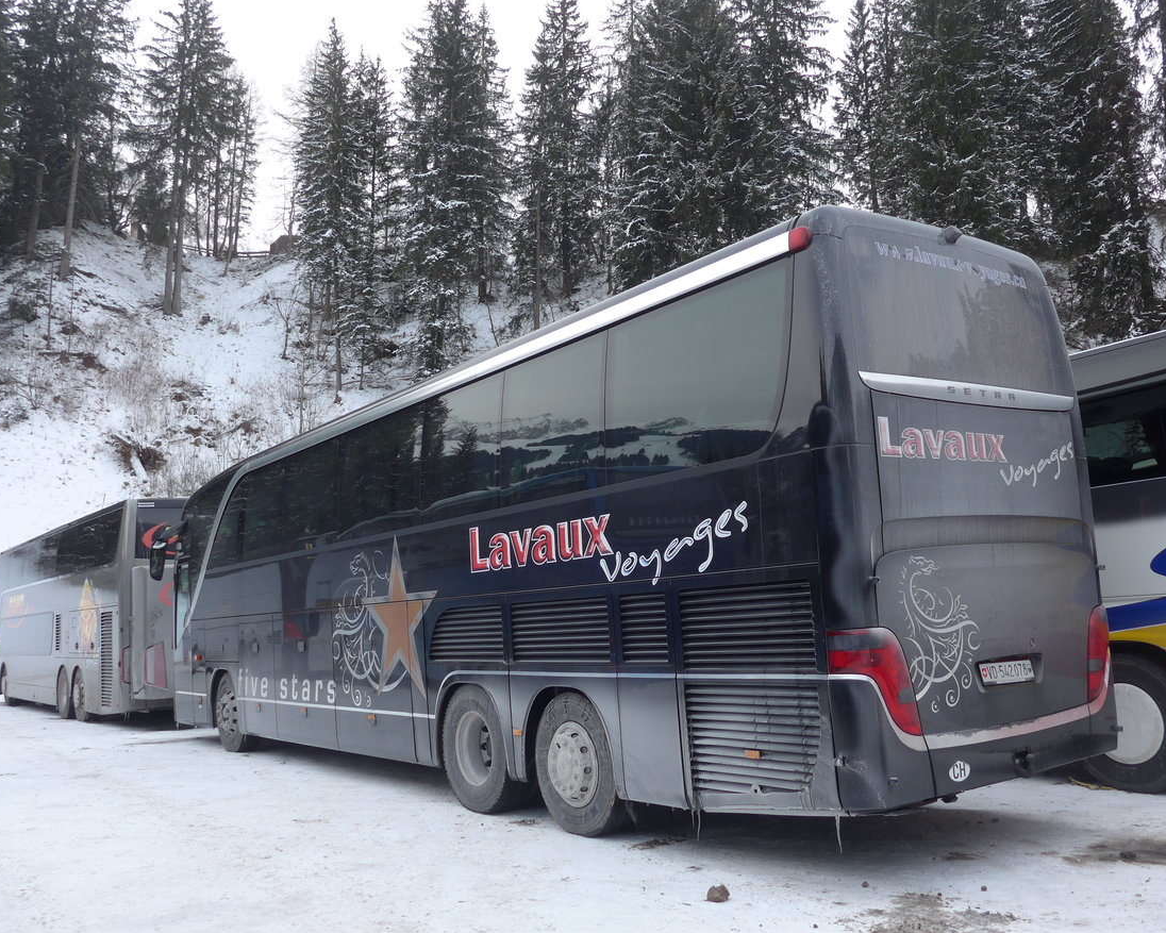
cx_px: 605
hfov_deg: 57.2
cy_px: 477
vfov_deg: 47.1
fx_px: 1070
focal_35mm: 31
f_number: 2.8
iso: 80
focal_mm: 6
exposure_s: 1/160
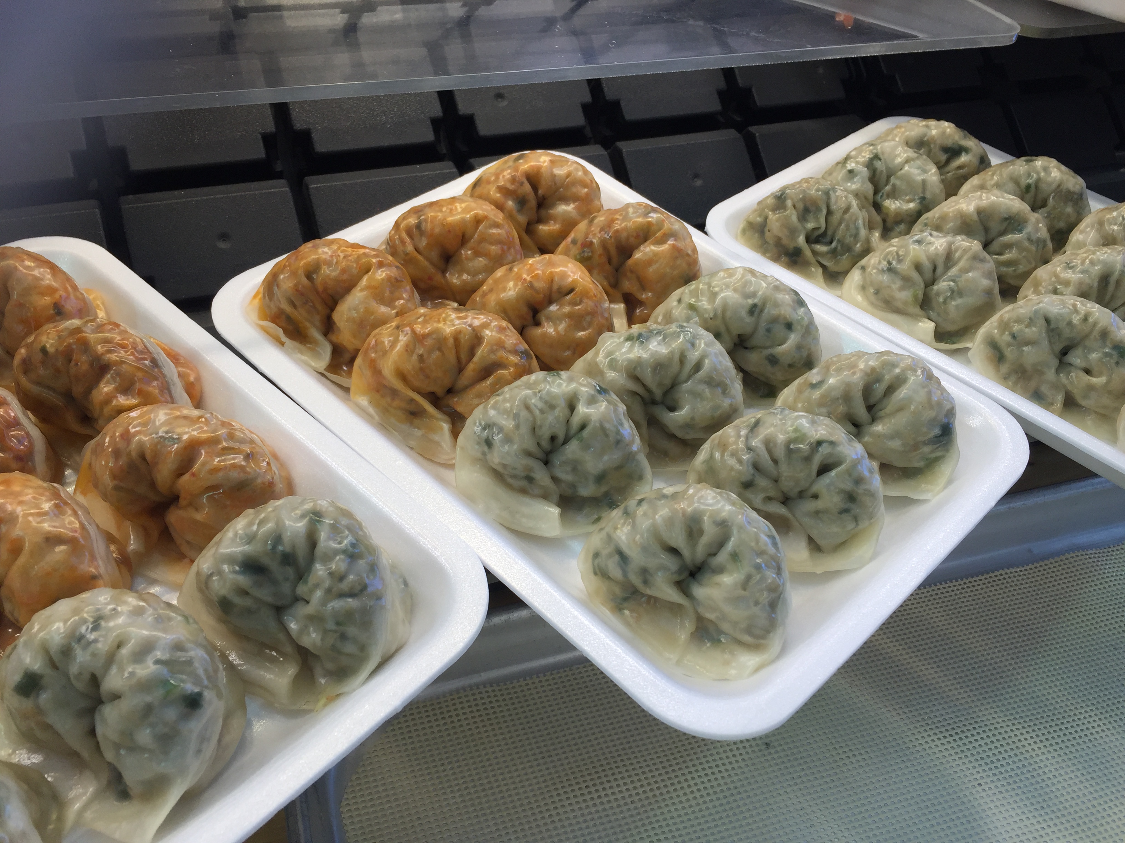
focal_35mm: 29
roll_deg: -4.9
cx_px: 562
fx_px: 942
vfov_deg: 48.2
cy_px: 422
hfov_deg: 61.7
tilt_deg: -38.6
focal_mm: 4.15
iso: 32
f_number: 2.2
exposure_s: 1/194
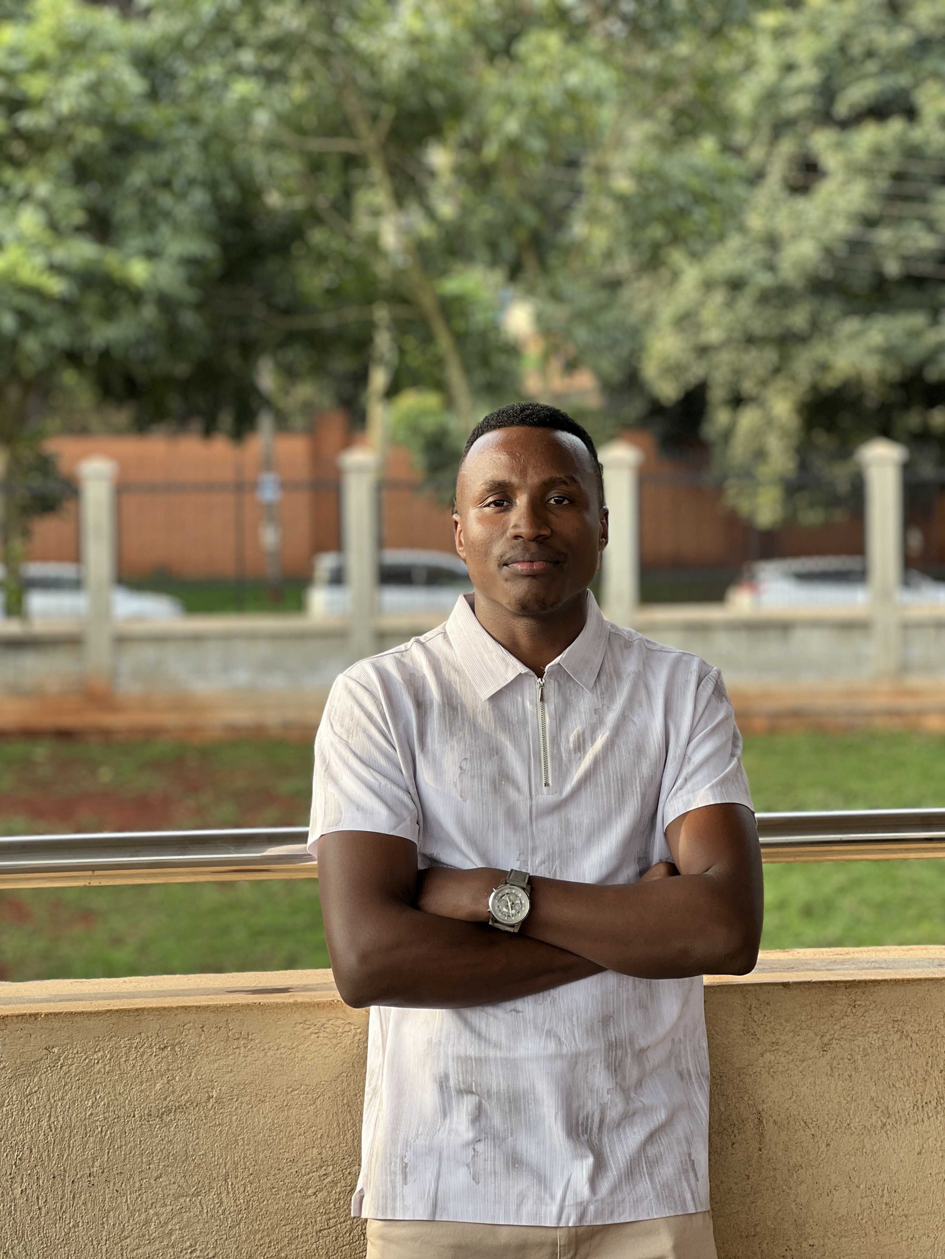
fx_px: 2803
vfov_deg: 25.3
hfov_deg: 19.1
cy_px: 630
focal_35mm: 77
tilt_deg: -0.8
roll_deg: +0.0
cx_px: 472
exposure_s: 1/121
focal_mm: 9
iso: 50
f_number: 2.8
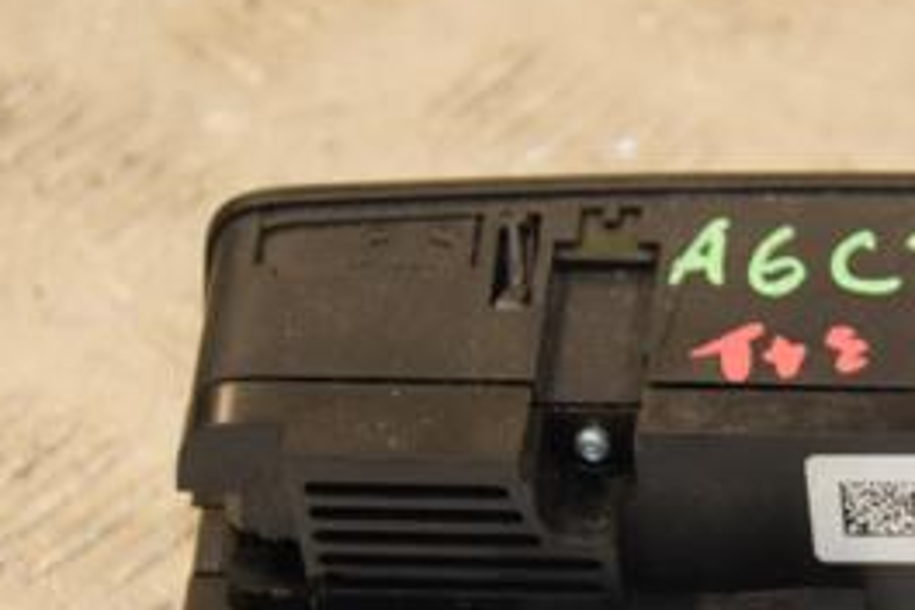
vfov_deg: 6.1
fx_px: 5718
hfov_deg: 9.1
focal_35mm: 225
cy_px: 478
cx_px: 901
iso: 800
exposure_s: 1/160
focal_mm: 66
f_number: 5.3
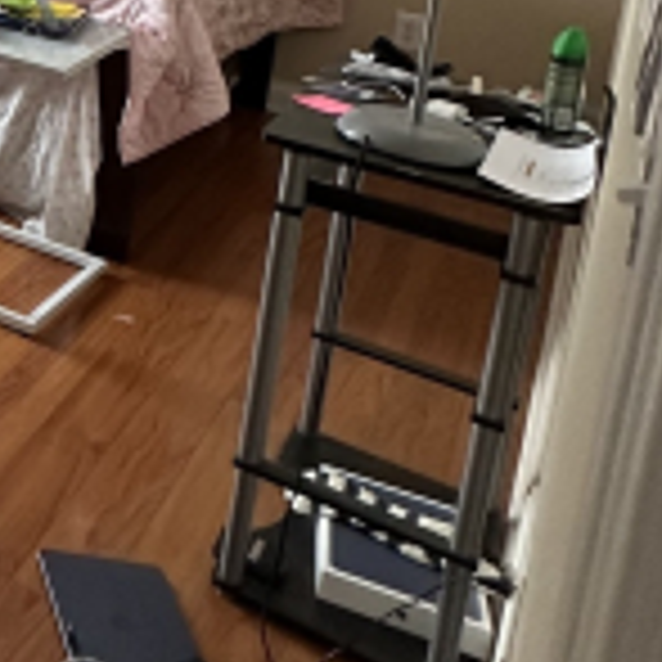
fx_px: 1212
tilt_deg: -9.0
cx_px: -423
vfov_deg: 26.8
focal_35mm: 56
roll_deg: -3.1
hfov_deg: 22.6
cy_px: -146
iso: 200
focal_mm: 2.22
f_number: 2.2
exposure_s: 1/60
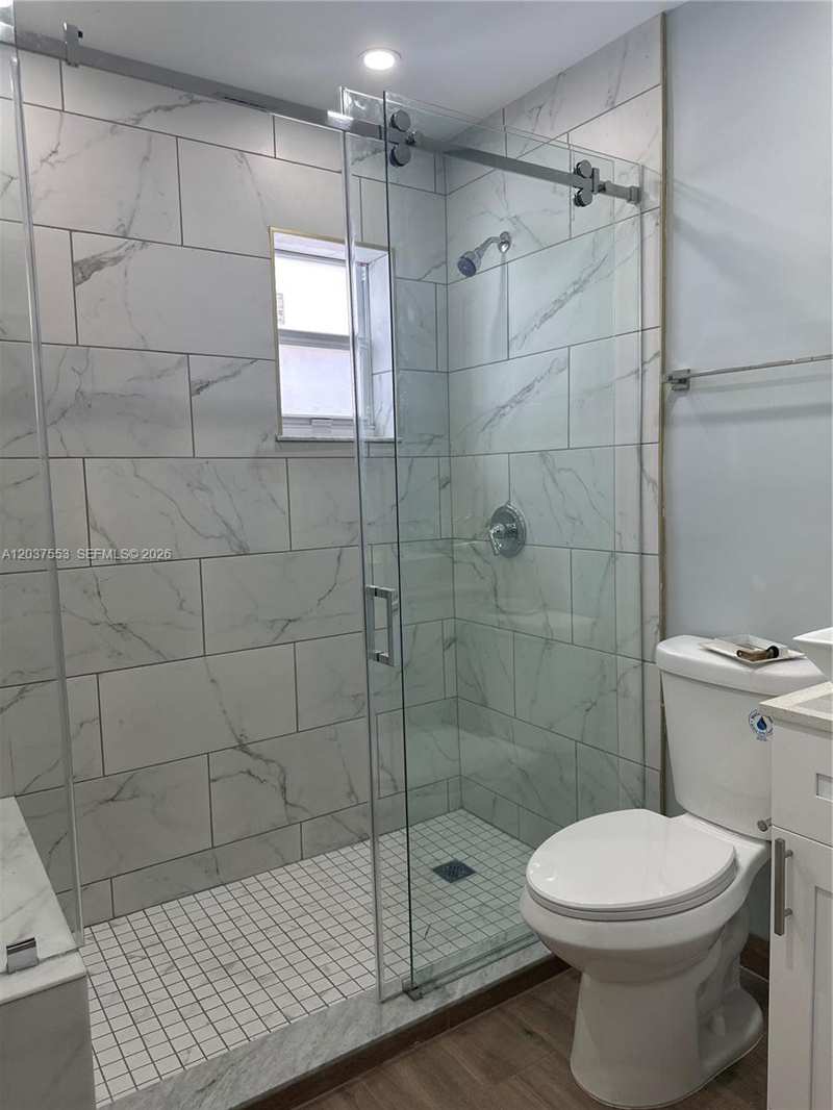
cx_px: 416
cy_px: 555
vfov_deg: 71.6
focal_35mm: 24
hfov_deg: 56.8
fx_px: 770
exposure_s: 1/157
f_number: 1.78
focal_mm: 6.86
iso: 100
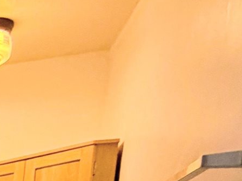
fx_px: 671
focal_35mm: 96
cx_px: -457
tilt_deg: -5.8
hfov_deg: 11.9
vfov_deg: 13.0
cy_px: 381
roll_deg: -1.6
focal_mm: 2.22
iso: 250
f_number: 2.2
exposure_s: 1/120
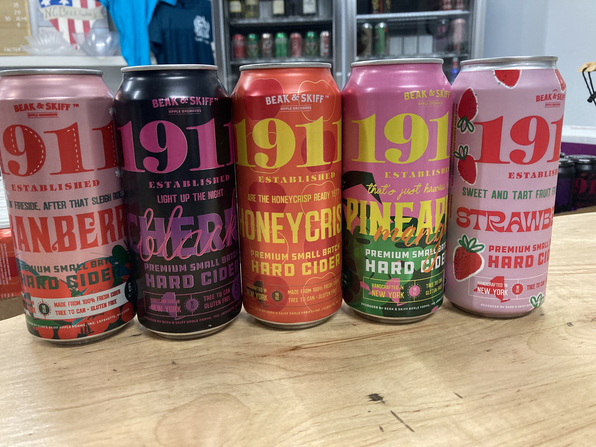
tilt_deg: -15.2
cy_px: 224
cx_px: 298
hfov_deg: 63.4
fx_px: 482
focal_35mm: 28
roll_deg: +0.6
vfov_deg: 49.7
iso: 320
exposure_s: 1/60
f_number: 1.8
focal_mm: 3.99
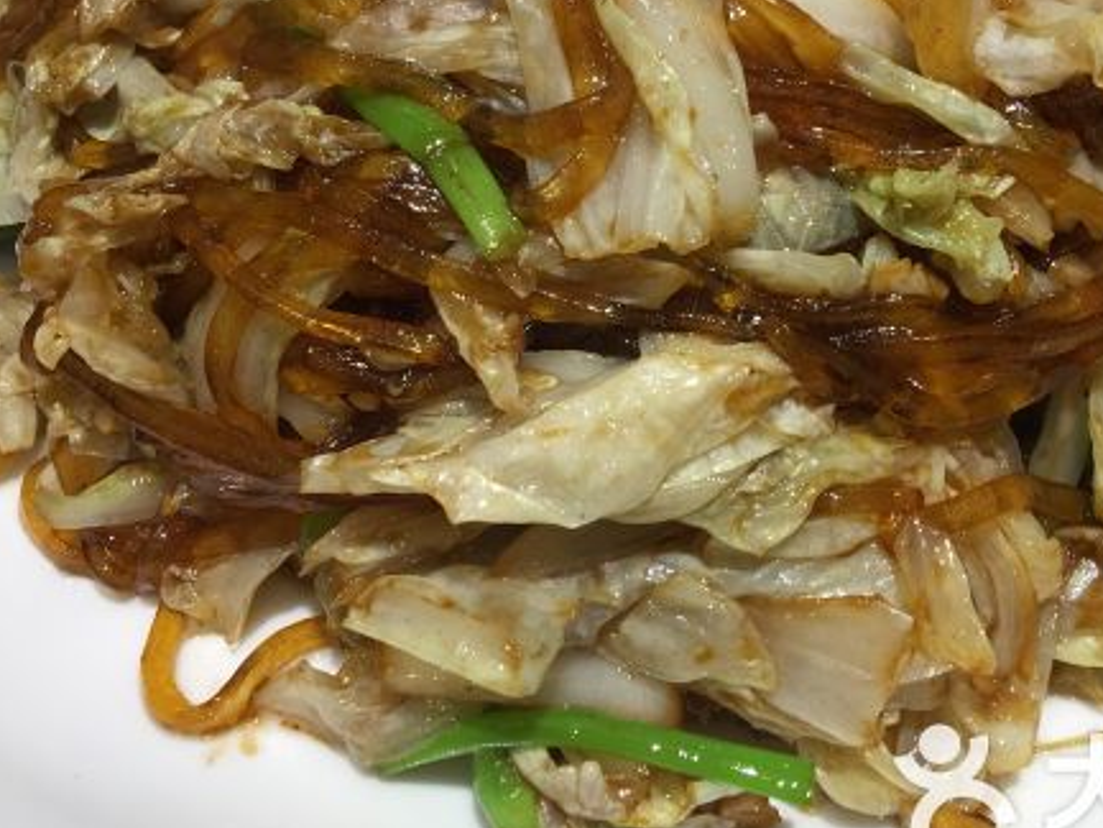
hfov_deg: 40.3
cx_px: 641
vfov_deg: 30.5
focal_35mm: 47
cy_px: 247
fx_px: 1498
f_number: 2.2
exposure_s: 1/50
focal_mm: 4.15
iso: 25
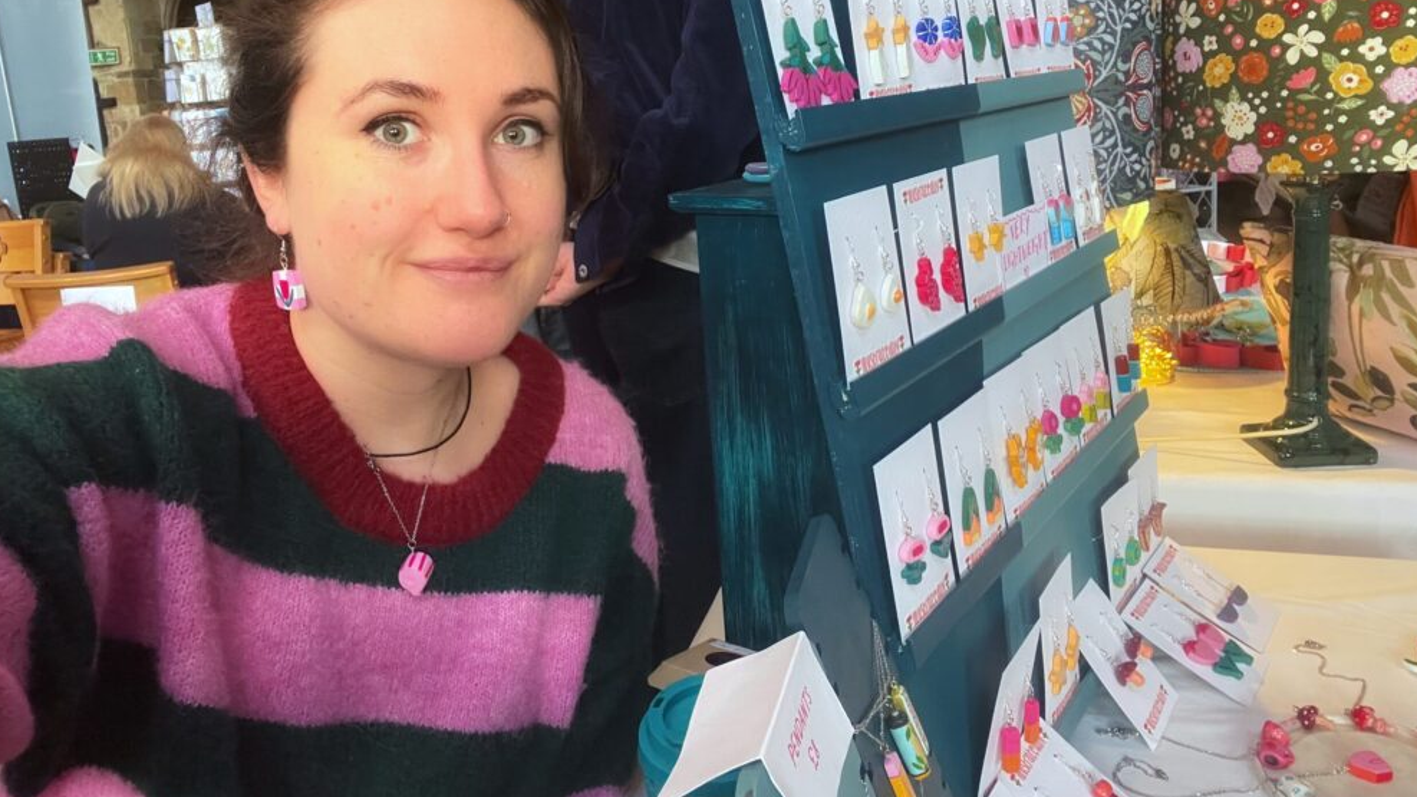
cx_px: 698
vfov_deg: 43.7
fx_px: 977
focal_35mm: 26
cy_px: 257
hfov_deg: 71.9
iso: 250
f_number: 2.2
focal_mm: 2.71
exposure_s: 1/50
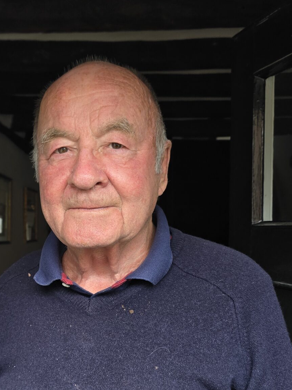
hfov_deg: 28.1
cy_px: 262
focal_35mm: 51
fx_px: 574
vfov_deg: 37.1
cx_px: 71
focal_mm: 6.3
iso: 64
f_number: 1.7
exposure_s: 1/180
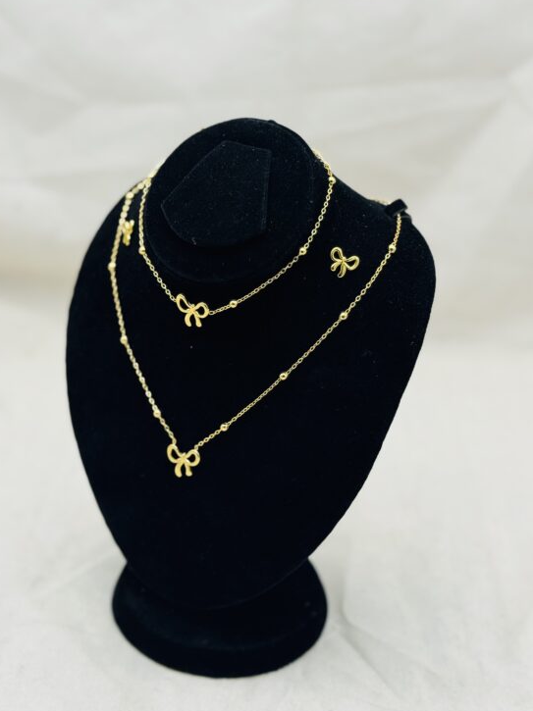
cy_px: 365
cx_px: 240
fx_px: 1089
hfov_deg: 27.5
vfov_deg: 36.2
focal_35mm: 53
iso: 64
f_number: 1.78
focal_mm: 6.76
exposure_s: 1/527
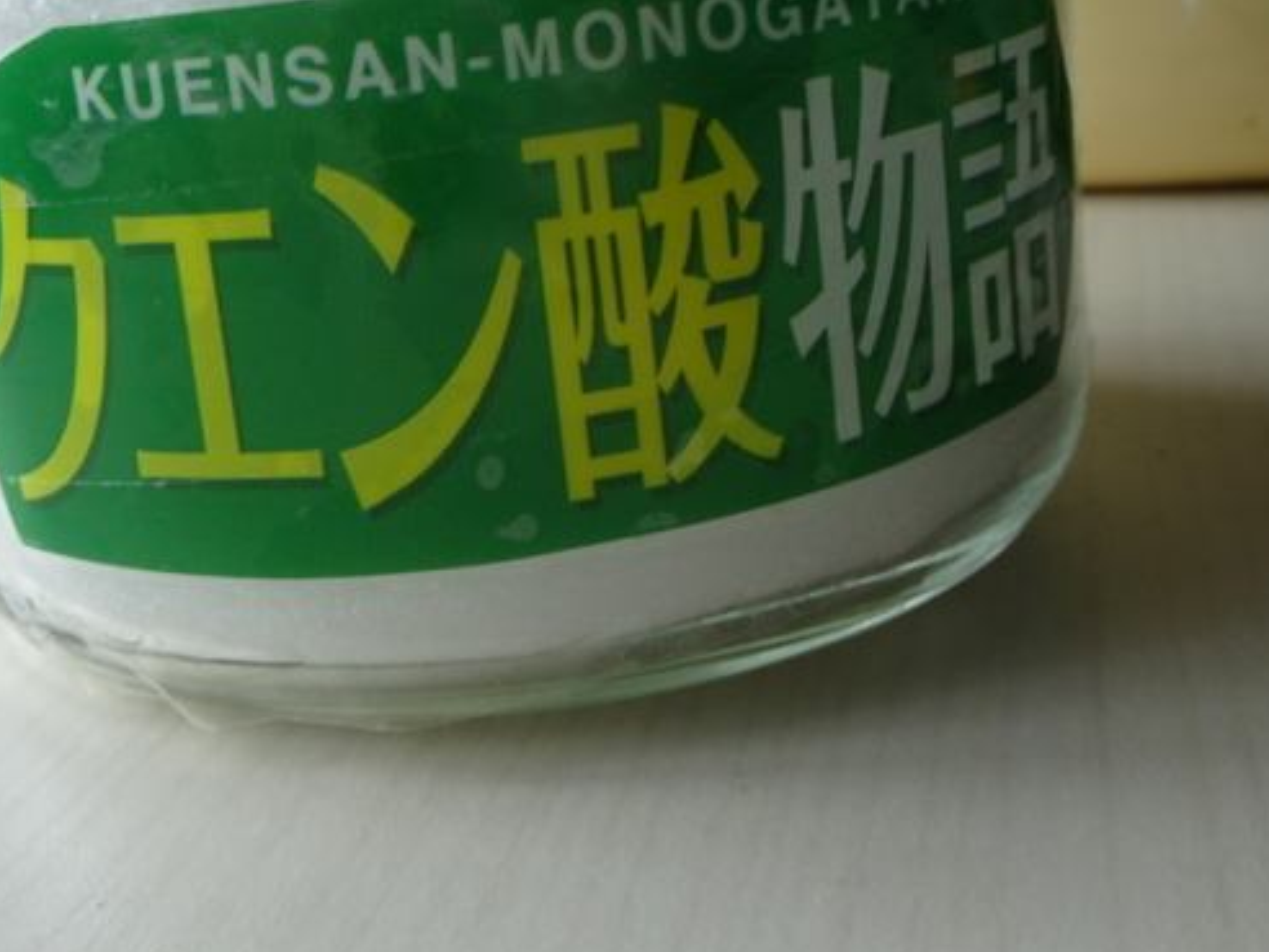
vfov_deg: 28.4
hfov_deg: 38.2
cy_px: 160
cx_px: 604
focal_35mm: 50
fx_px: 1833
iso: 80
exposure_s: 1/60
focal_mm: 4.1
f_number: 3.5
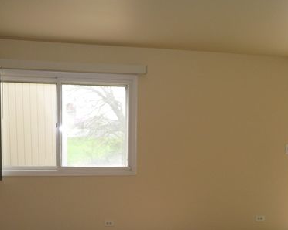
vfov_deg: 31.6
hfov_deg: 39.5
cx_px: 160
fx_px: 401
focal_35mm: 47
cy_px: 171
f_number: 3.3
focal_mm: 4.7
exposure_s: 1/100
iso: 100
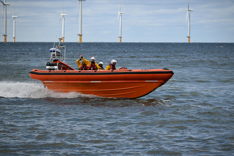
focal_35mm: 200
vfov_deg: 6.9
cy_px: 78
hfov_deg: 10.3
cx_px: 117
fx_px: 1300
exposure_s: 1/2000
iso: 500
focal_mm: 200
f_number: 6.3
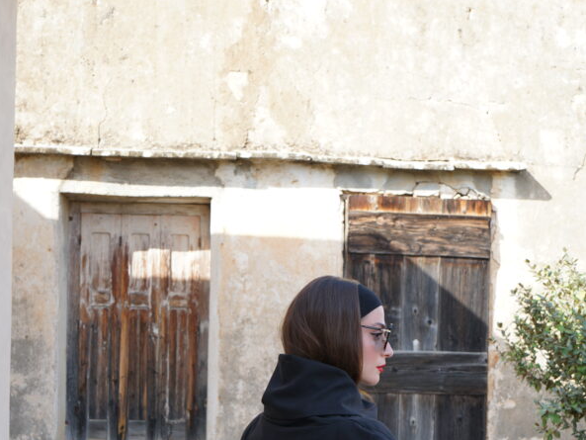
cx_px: 292
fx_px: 914
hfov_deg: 35.5
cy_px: 365
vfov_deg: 26.4
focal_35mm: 54
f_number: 6.3
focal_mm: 37
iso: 100
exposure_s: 1/80
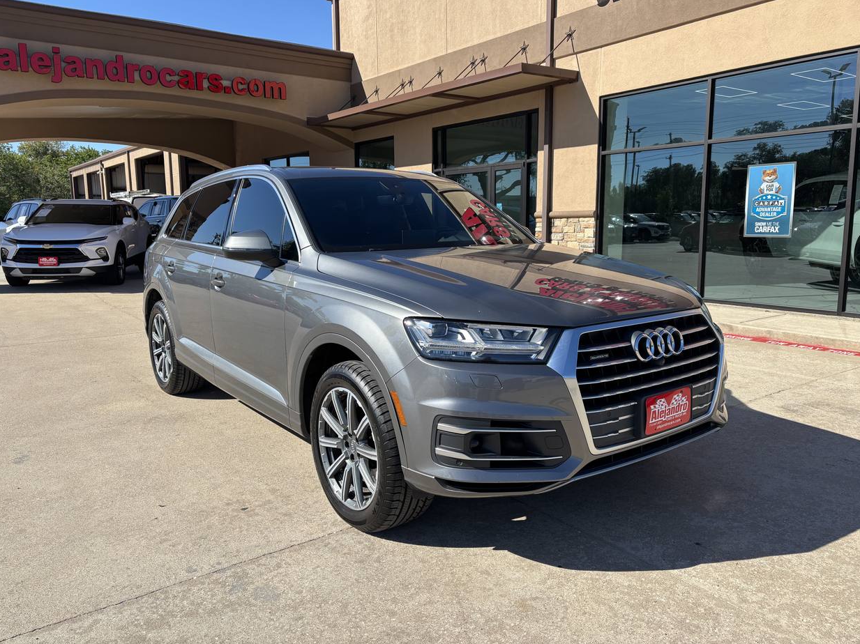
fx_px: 671
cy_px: 311
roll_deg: +0.5
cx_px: 444
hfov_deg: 65.3
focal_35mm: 27
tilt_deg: -8.0
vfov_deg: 51.3
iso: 50
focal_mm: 5.96
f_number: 1.6
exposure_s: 1/2193
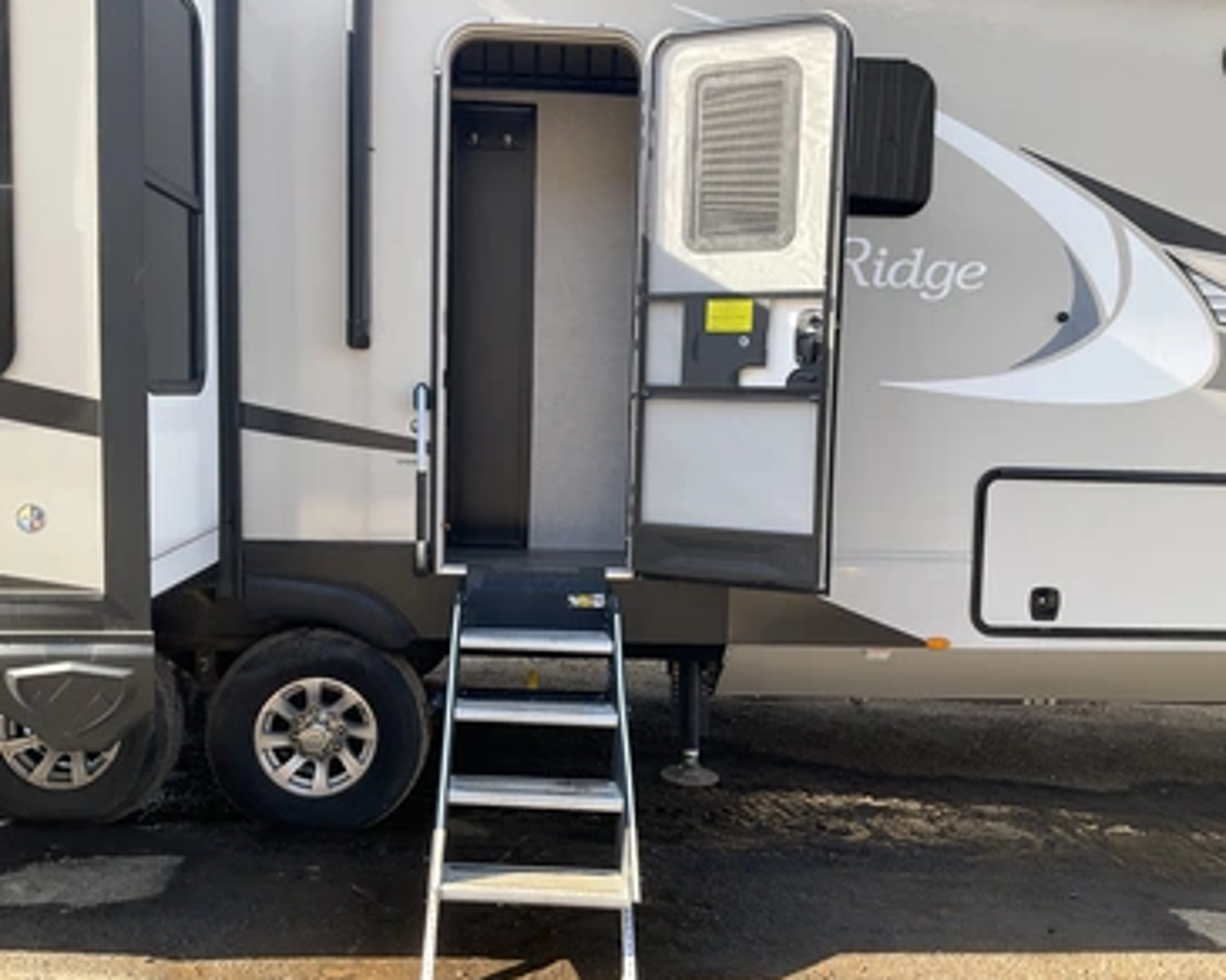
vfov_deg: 47.1
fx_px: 1125
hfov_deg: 57.2
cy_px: 493
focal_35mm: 31
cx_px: 584
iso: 20
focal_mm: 3
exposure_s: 1/211
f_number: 1.8
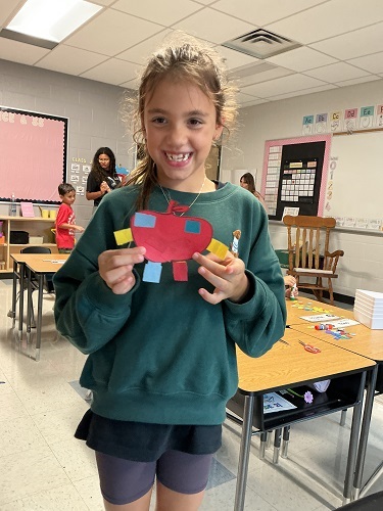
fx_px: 428
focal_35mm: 29
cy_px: 256
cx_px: 192
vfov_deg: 61.7
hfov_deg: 48.2
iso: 200
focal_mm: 3
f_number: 1.8
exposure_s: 1/33
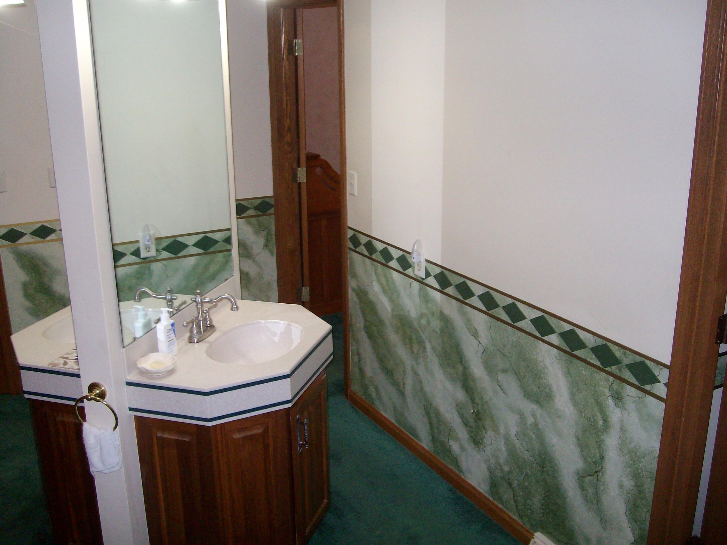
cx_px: 368
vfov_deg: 39.7
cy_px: 275
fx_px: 756
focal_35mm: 36
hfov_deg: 51.4
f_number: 2.8
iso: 200
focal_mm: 5.8
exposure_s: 1/40
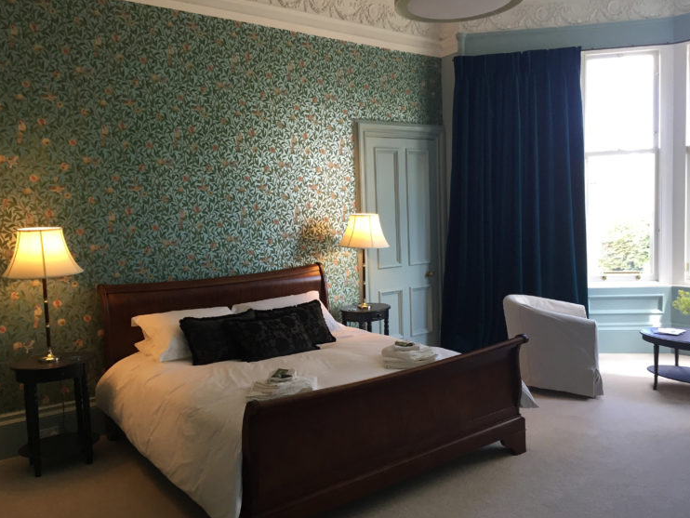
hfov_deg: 59.9
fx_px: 598
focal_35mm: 30
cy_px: 266
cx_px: 347
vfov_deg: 46.8
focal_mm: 4.15
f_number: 2.2
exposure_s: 1/30
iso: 40
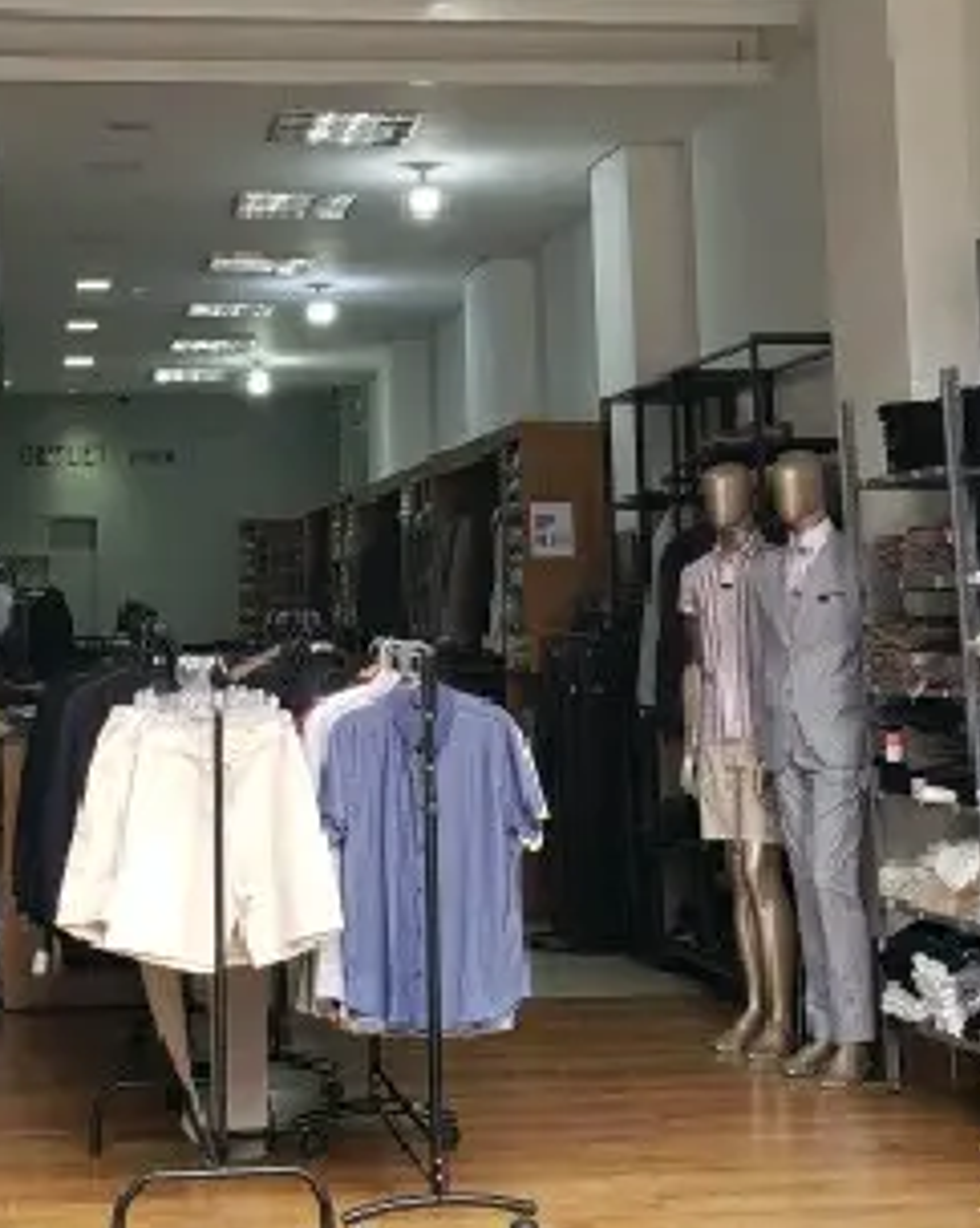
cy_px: 154
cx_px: 344
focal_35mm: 67
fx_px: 2432
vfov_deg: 27.4
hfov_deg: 22.7
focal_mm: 4.3
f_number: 2.4
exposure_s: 1/60.2
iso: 50
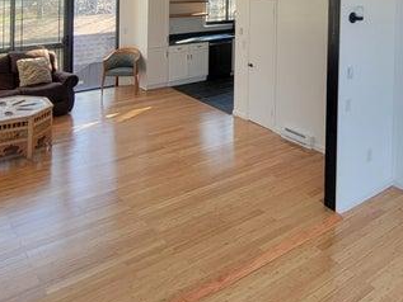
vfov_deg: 35.2
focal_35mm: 35
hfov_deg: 50.8
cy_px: -27
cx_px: 294
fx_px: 408
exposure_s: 1/50
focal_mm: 2.2
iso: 64
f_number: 2.2
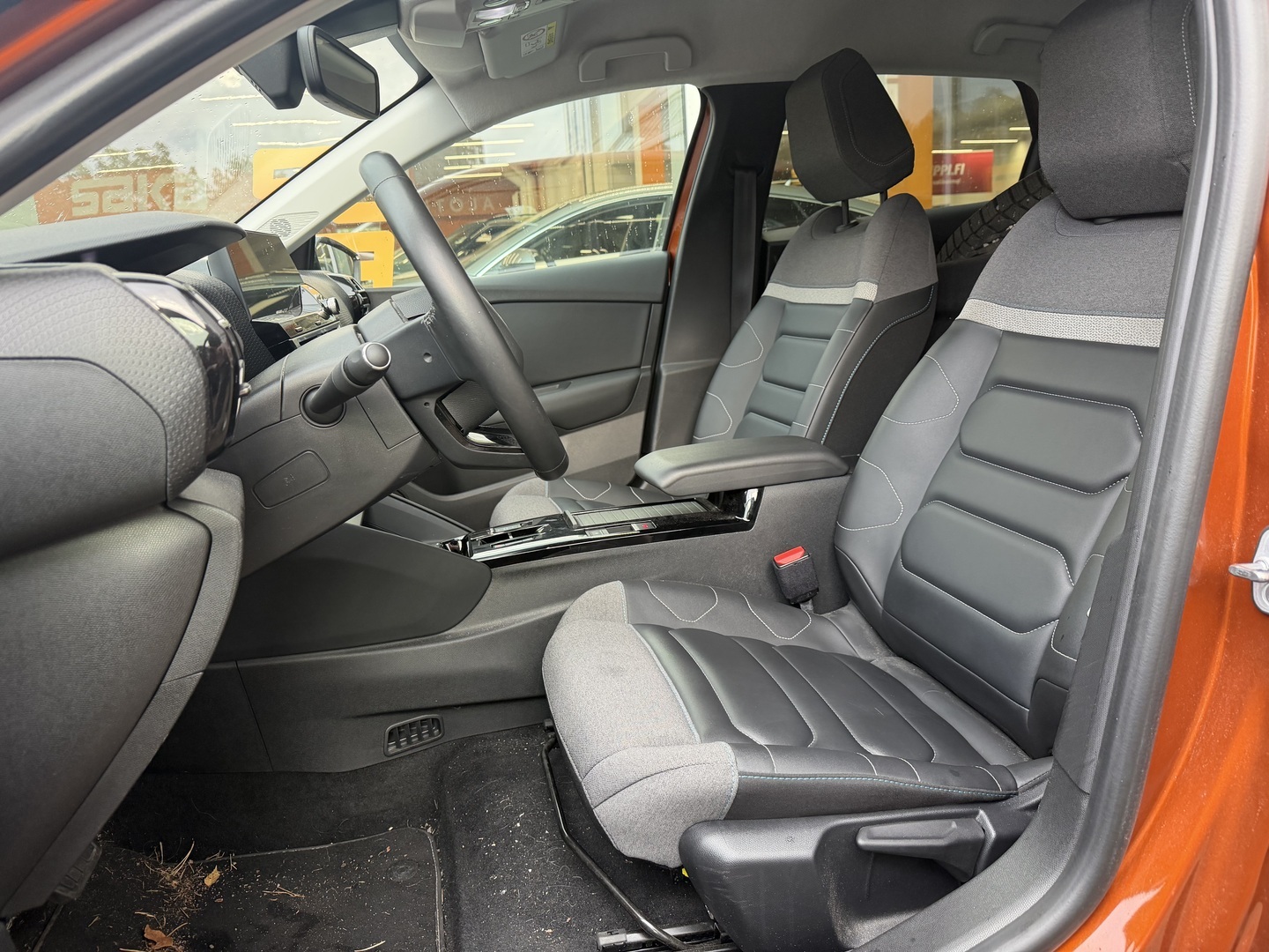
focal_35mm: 24
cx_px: 634
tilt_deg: -14.8
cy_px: 476
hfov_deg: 71.6
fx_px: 880
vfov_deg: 56.8
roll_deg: +5.2
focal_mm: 6.76
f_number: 1.78
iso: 200
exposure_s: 1/98
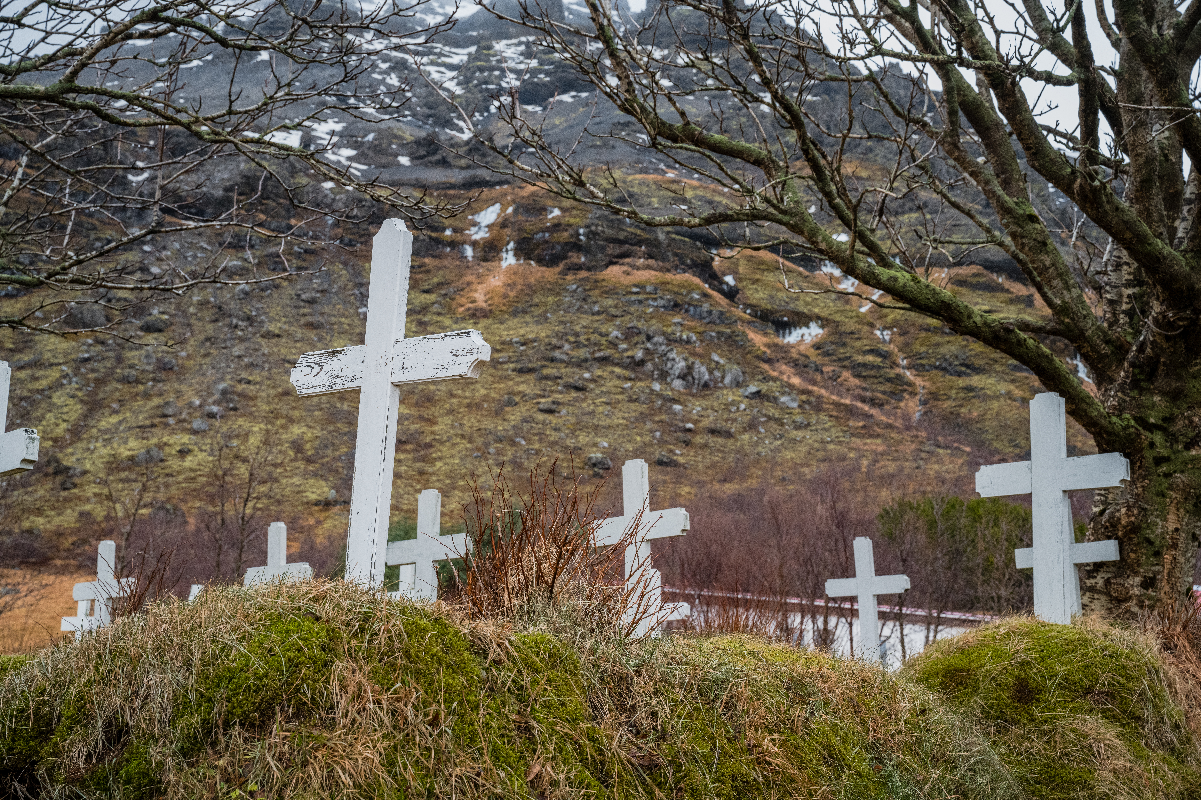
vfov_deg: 25.1
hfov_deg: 36.9
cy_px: 400
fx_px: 1801
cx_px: 600
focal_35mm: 54
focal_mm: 54
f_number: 9
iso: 1600
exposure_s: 1/60
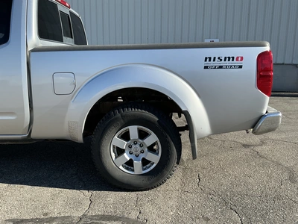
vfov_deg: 49.7
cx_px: 149
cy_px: 112
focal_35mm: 28
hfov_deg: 63.4
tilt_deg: -8.2
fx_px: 241
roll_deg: -0.2
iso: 25
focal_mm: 3
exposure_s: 1/855
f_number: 1.8
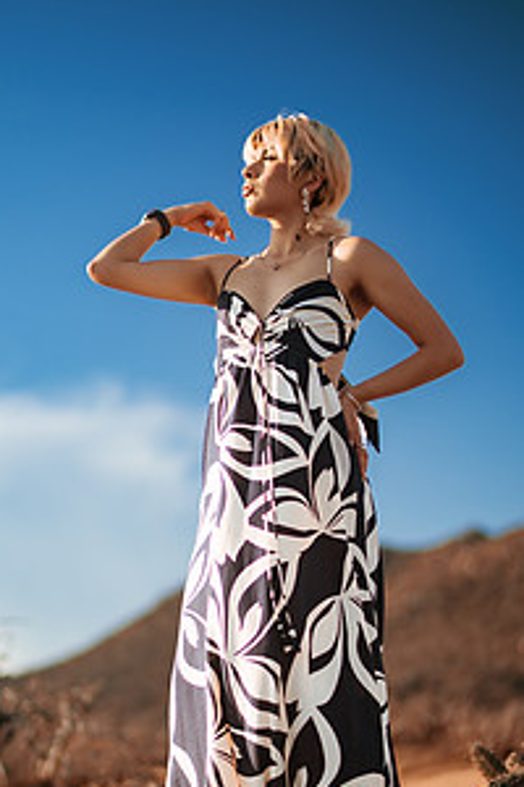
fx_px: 1899
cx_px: 254
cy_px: 530
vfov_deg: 23.3
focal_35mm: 87
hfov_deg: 15.7
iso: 50
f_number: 1.4
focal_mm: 58
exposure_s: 1/8000
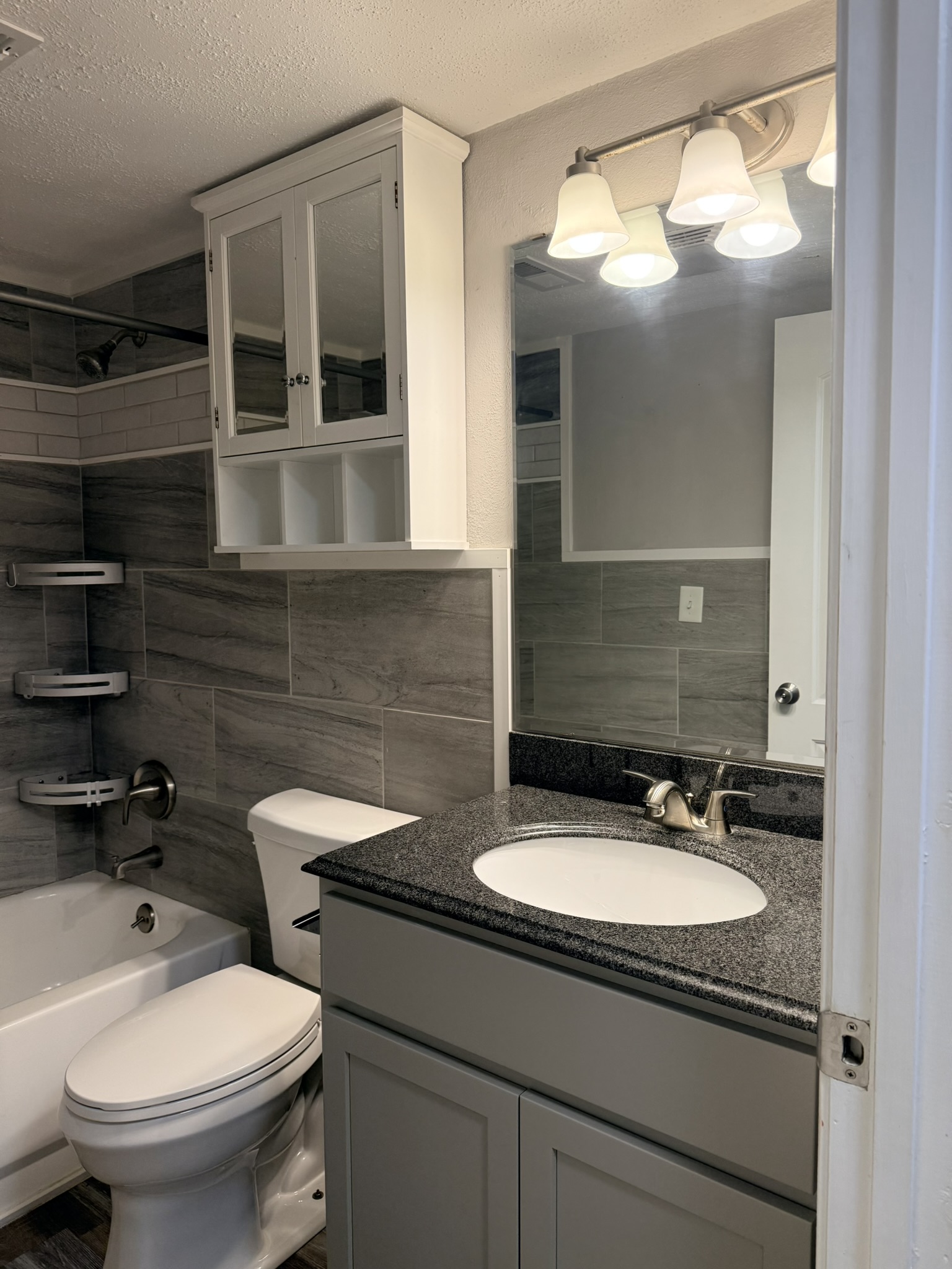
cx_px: 476
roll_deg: +1.2
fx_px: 880
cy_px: 634
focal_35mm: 24
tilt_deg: -4.5
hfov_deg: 56.8
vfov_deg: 71.6
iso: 200
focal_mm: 6.76
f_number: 1.78
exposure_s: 1/166
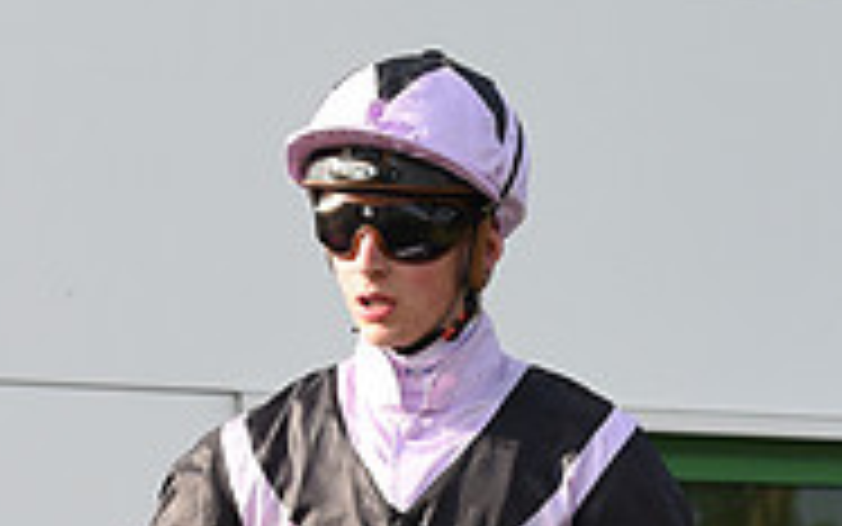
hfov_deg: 12.2
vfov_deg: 7.4
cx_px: 426
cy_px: 949
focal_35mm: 172
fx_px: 3948
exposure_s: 1/2000
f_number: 5.6
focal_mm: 70
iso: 800
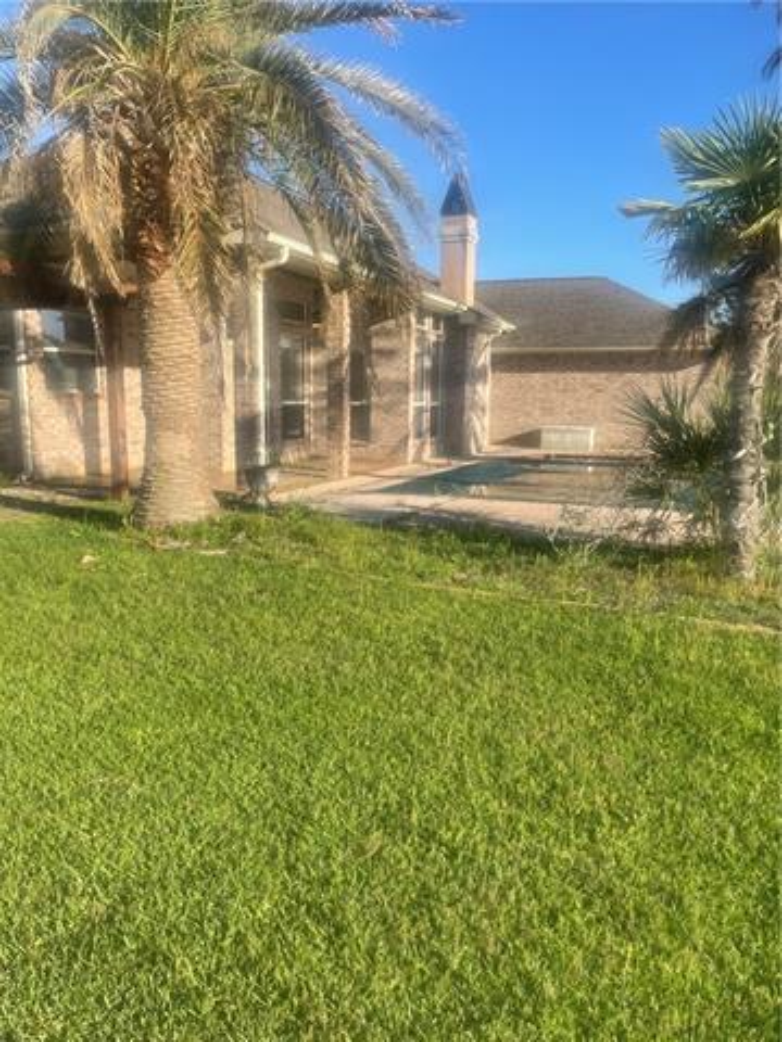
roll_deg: +2.3
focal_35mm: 26
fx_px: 783
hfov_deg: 53.1
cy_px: 521
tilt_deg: -8.5
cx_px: 391
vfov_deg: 67.3
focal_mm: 4.2
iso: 32
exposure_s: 1/1825
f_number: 1.6
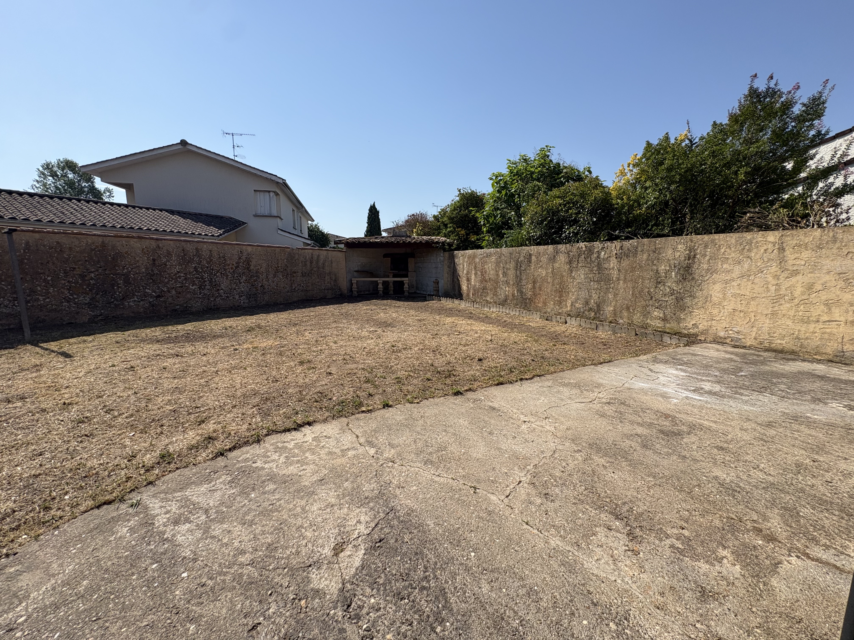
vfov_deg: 85.7
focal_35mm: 14
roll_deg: +0.2
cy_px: 320
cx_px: 427
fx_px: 345
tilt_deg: -8.6
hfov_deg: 102.1
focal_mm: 2.22
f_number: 2.2
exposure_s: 1/2028
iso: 50
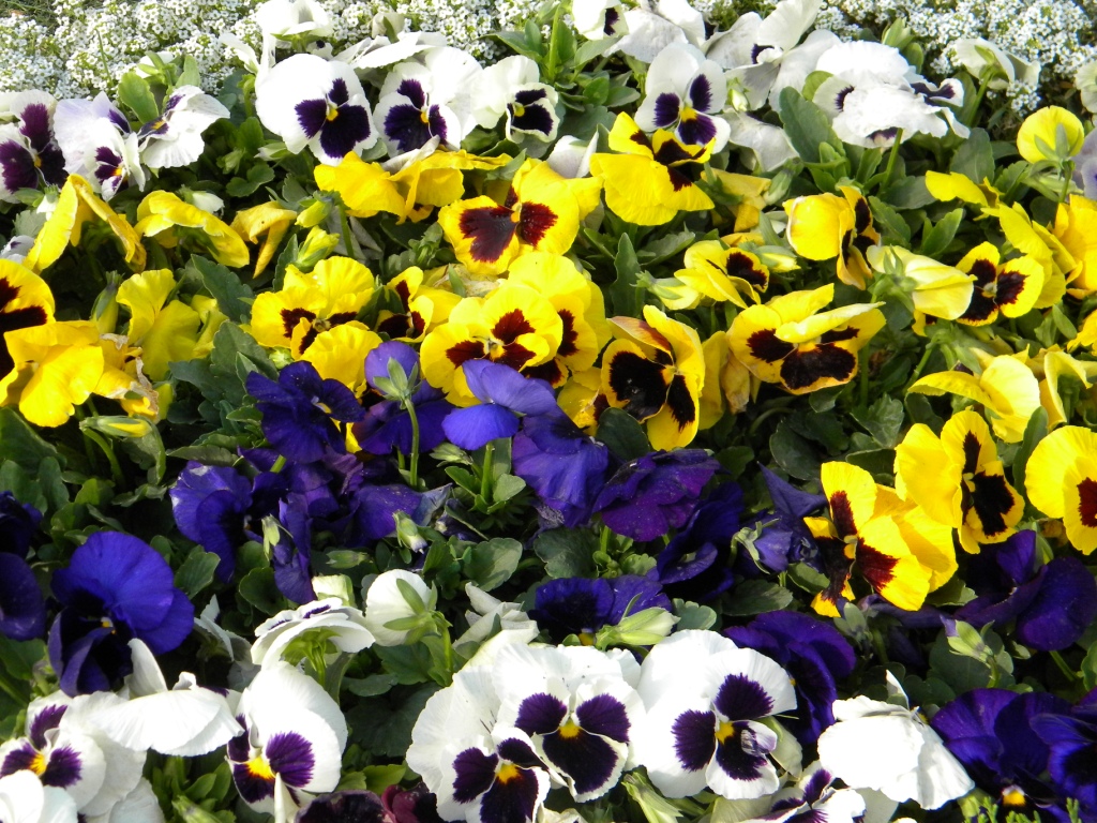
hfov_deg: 34.3
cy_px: 412
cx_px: 548
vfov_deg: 26.1
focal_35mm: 56
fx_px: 1775
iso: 197
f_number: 4.1
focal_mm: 10.1
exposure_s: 1/524
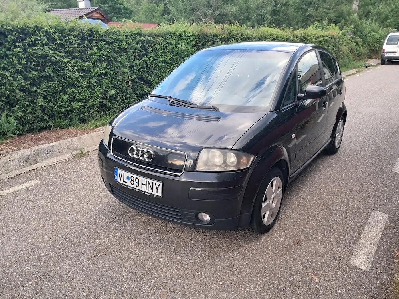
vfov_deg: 51.4
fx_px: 311
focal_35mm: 27
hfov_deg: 65.3
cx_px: 200
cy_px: 150
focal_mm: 4
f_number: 1.8
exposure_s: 1/50
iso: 50
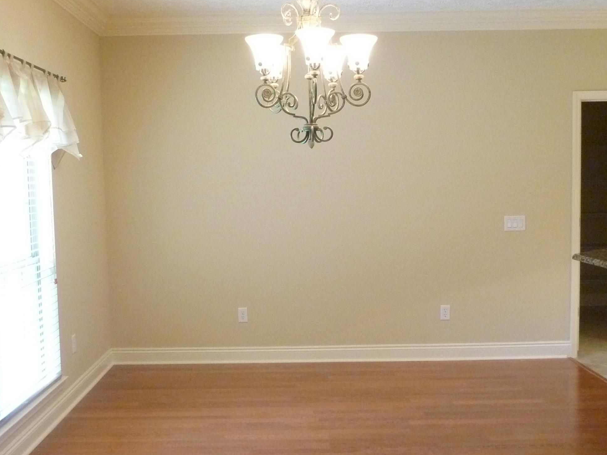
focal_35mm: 43
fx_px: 754
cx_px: 290
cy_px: 256
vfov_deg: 33.6
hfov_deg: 43.8
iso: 400
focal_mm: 4.9
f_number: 3.3
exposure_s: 1/15
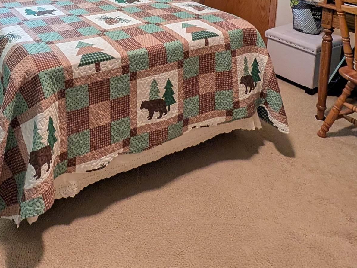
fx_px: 320
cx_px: 77
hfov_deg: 54.7
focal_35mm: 31
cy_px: -47
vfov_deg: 36.2
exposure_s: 1/40
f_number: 1.95
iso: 451
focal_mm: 2.23
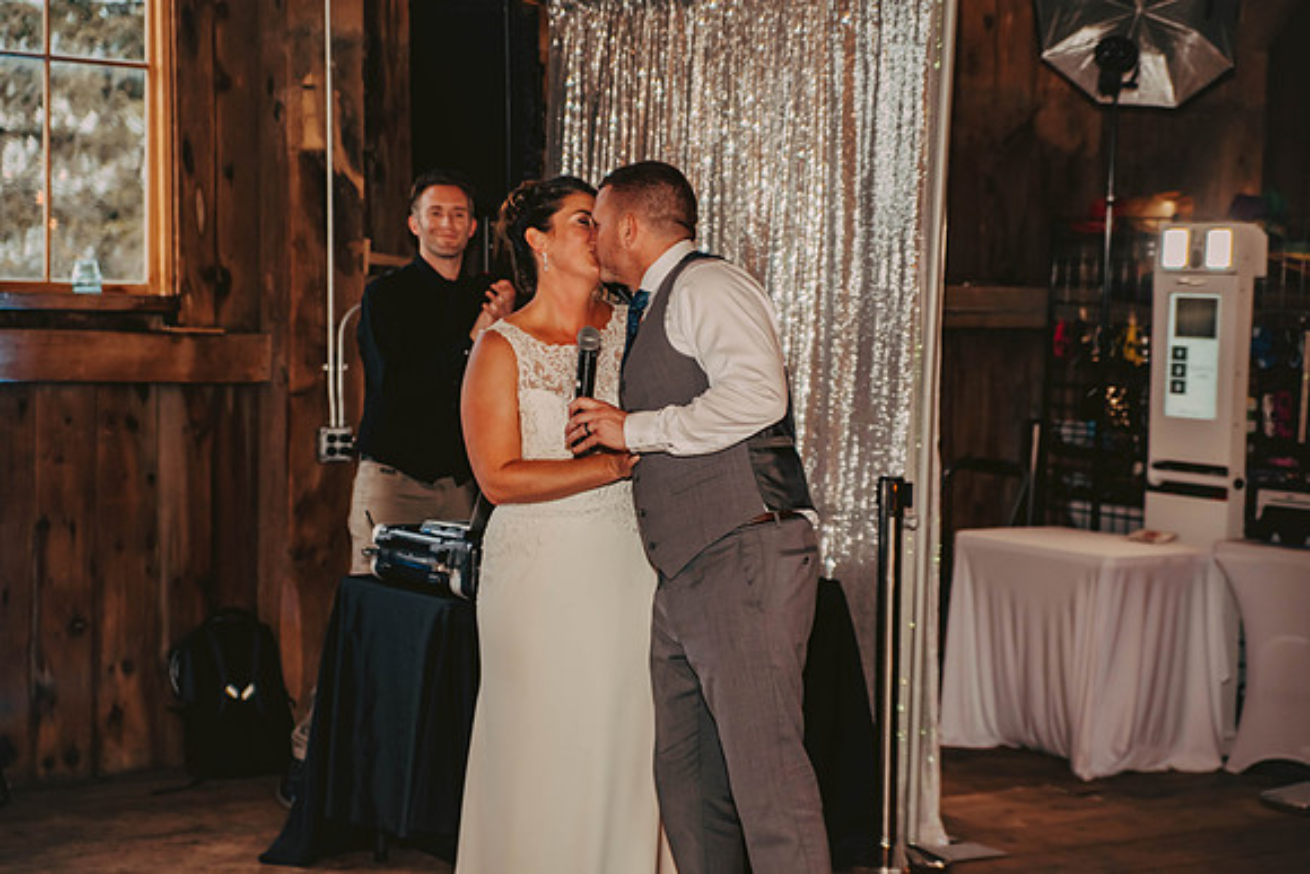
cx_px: 655
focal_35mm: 75
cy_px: 437
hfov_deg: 27.0
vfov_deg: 18.2
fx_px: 2730
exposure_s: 1/200
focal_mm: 75
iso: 800
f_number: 2.8
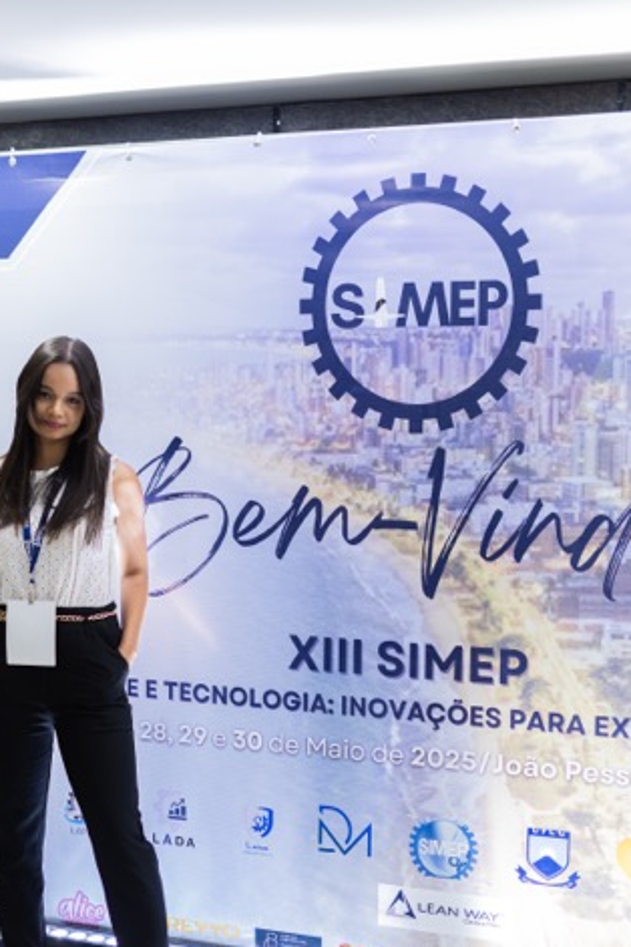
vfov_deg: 29.4
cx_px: 210
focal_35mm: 68
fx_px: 1788
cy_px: 639
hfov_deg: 20.0
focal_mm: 50
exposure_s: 1/100
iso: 640
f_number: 1.8
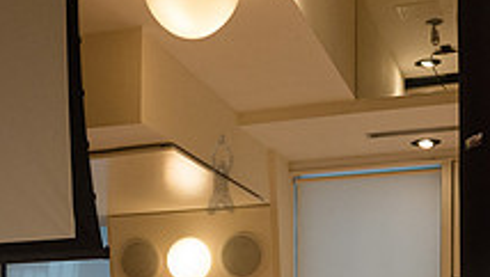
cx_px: 220
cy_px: 395
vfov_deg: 16.5
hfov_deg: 30.9
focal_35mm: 68
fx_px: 885
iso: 2500
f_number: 4
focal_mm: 24
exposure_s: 1/250
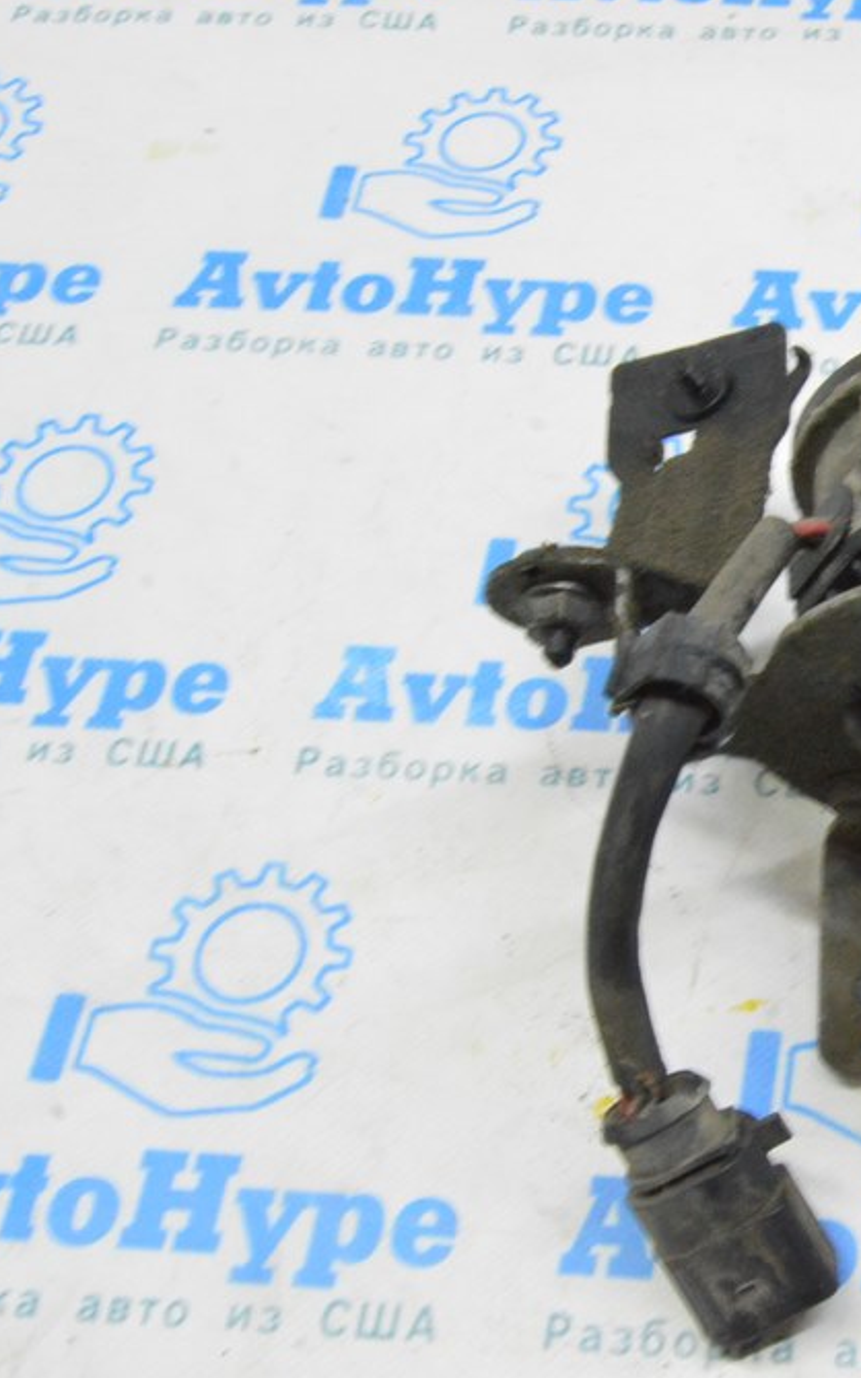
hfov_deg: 22.3
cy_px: 679
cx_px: 1015
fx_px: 2020
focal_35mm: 54
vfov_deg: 37.7
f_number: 20
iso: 6400
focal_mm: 23
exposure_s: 1/15
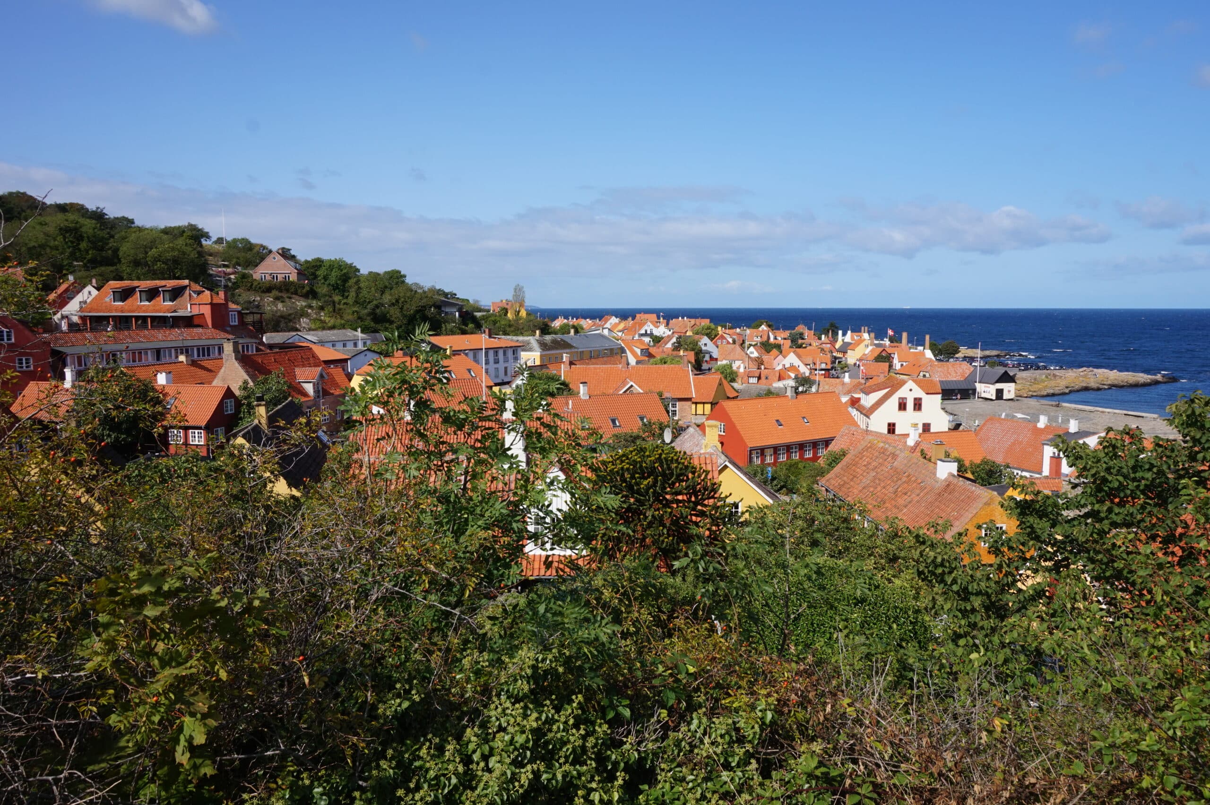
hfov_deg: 70.5
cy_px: 402
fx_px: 857
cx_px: 605
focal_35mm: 26
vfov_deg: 50.4
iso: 100
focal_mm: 17
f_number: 14
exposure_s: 1/100
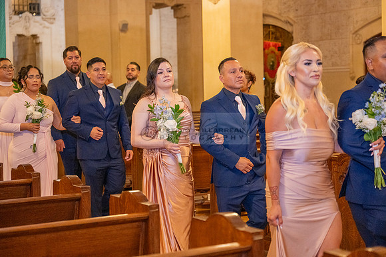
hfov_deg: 28.8
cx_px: 193
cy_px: 128
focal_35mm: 70
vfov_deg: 19.5
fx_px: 751
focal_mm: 70
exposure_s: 1/200
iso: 2000
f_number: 3.5
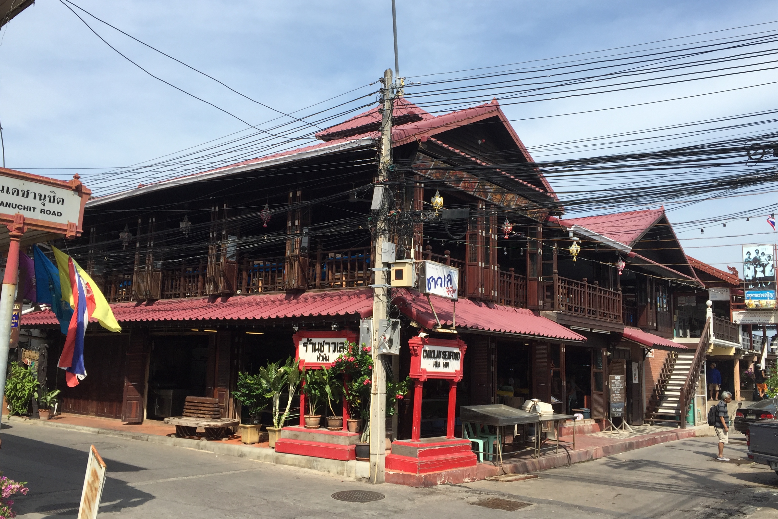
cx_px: 391
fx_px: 670
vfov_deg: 42.3
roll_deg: -1.9
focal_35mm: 31
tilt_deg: +8.8
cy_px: 263
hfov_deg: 60.3
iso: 32
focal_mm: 4.15
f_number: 2.2
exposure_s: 1/1647
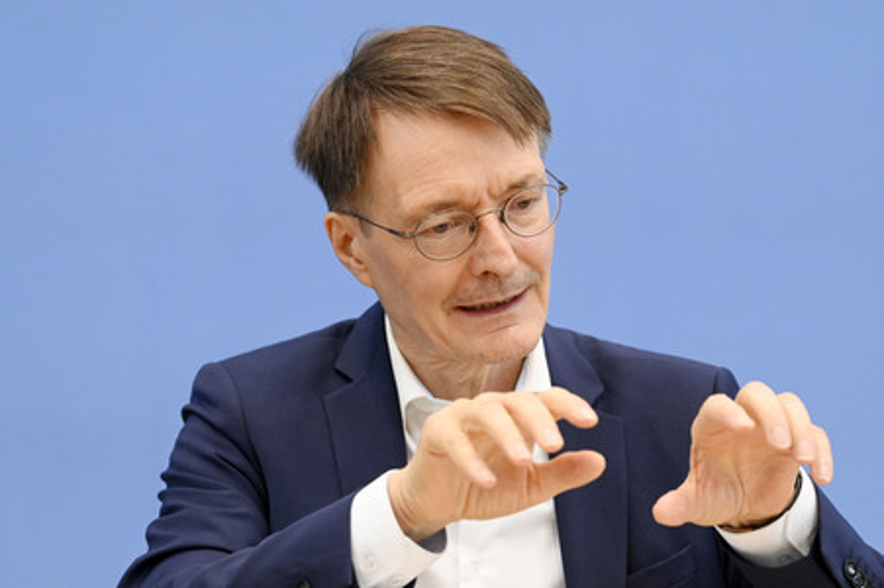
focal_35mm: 135
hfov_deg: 15.2
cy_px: 294
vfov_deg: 10.1
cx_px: 442
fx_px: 3312
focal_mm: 135
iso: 5000
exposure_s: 1/640
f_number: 5.6
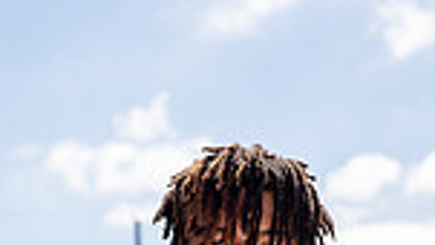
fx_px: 1800
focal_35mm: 156
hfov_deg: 13.8
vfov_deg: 7.3
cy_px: 611
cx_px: 190
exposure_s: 1/1000
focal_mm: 50
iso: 100
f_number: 4
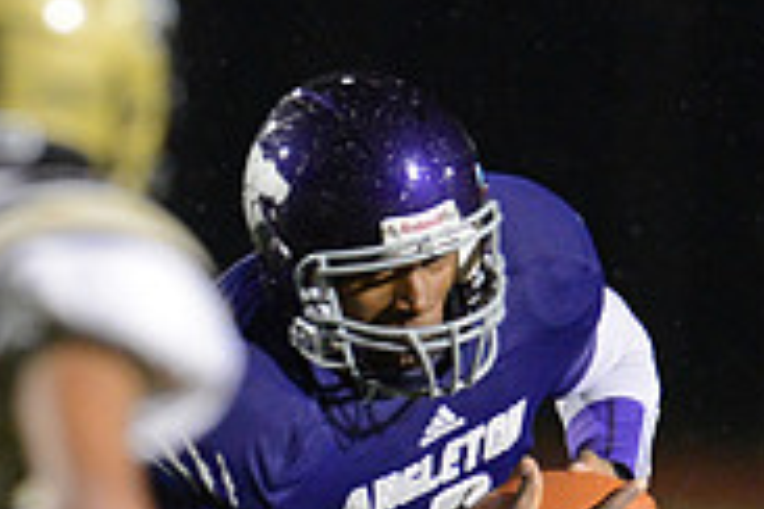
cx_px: 230
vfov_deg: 1.1
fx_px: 26971
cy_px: 695
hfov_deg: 1.6
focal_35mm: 1271
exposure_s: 1/1000
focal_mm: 400
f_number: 2.8
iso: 5000
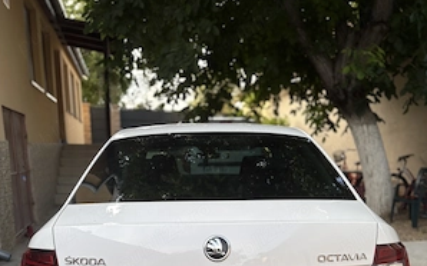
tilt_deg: -12.7
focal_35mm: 37
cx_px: 214
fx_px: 430
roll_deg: -0.3
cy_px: 262
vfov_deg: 31.9
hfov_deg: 52.8
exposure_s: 1/334
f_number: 1.6
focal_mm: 5.96
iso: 50
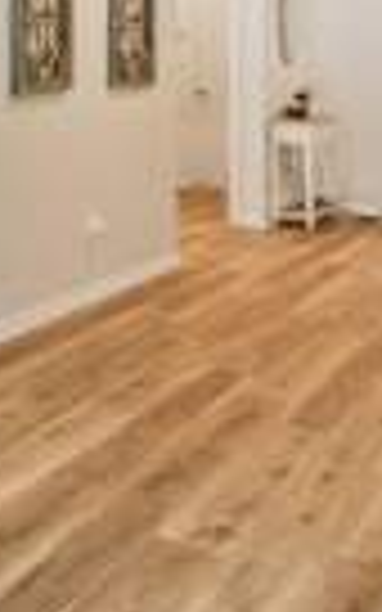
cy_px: 56
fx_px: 899
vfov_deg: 35.3
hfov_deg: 16.5
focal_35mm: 54
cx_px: -431
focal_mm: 10
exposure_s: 1/10
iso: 400
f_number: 8
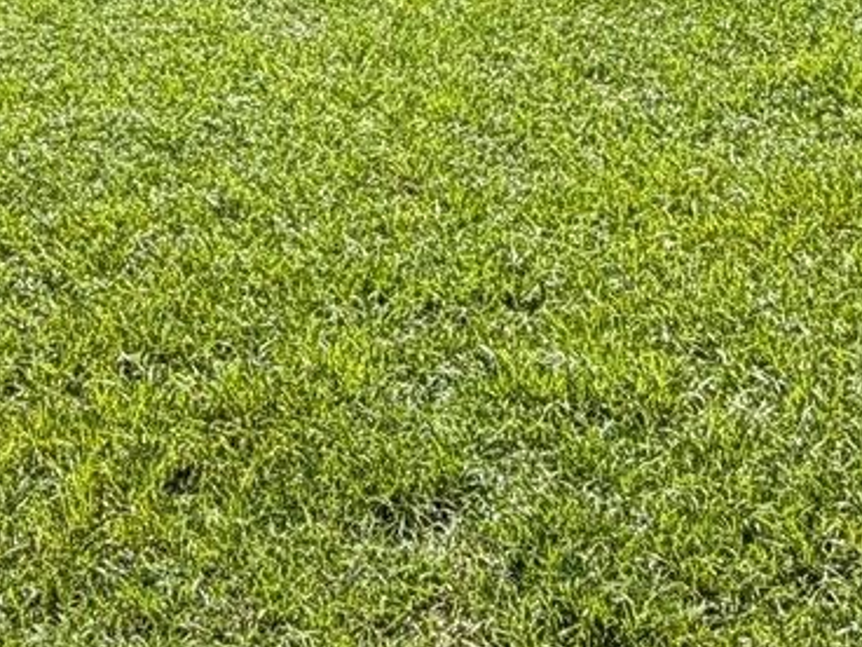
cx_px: 178
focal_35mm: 73
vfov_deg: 17.1
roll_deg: +1.9
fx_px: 1818
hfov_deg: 26.2
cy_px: -462
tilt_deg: +1.3
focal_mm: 2.22
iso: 20
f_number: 2.2
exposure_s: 1/770
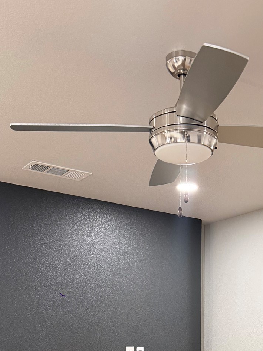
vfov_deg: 33.1
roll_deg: -0.6
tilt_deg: -2.7
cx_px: 190
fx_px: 527
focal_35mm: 52
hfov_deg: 27.7
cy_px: 367
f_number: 1.78
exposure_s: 1/60
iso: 400
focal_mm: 6.76
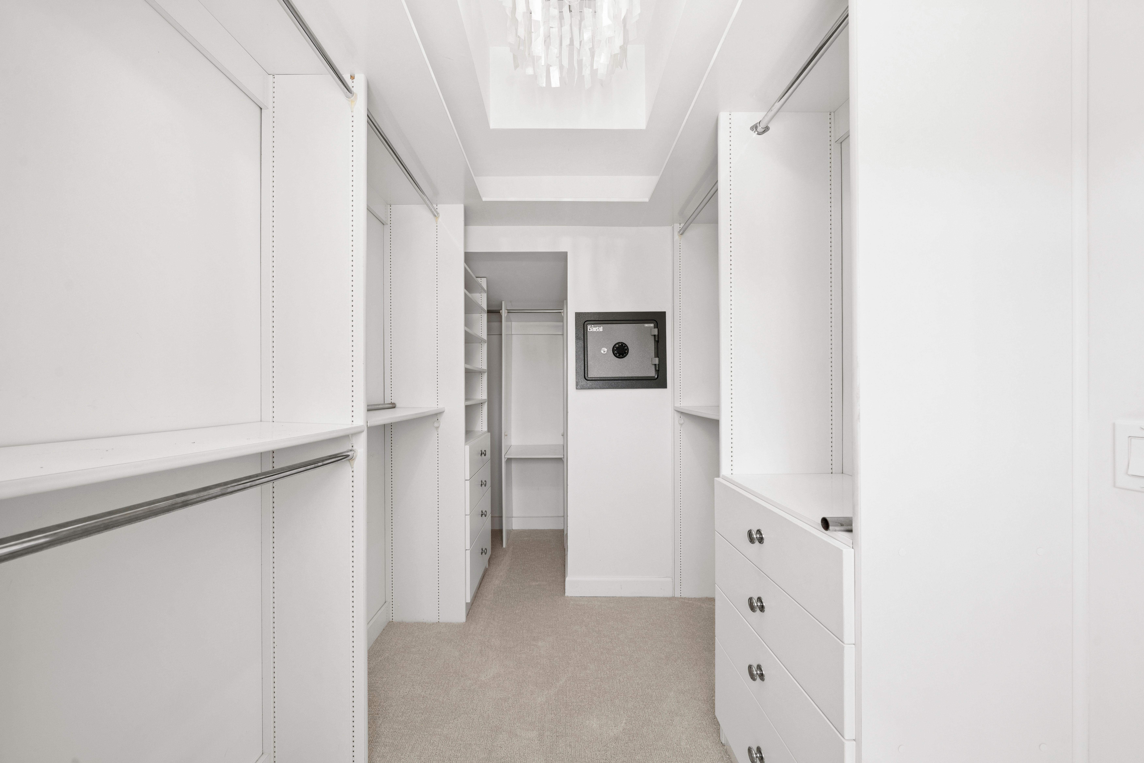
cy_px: 382
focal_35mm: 12
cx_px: 572
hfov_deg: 112.6
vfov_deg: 90.0
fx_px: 381
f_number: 8
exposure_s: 1/10
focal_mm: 12
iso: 100
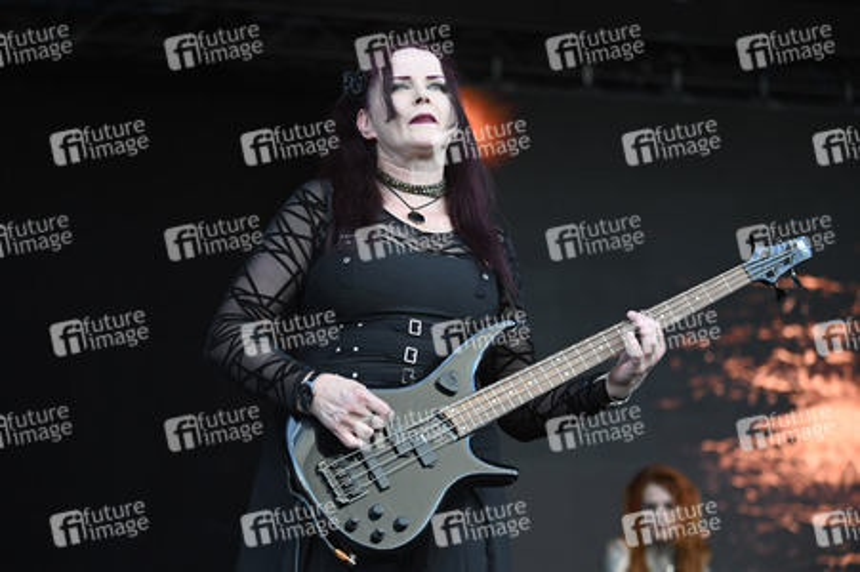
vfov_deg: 16.6
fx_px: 1957
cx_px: 430
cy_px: 286
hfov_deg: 24.8
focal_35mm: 82
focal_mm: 82
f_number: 2.8
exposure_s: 1/400
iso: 320
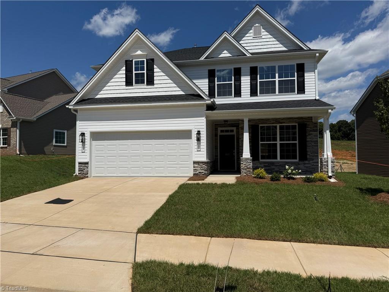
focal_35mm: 24
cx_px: 194
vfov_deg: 56.8
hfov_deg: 71.6
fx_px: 270
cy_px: 146
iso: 80
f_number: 1.78
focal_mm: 6.76
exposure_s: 1/11905
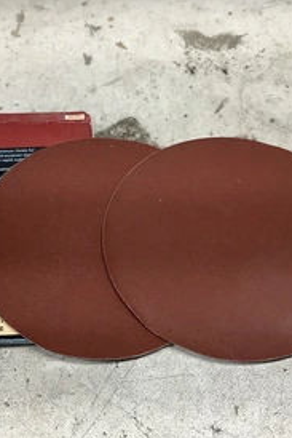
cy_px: 224
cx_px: 110
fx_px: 571
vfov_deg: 41.9
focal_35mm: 47
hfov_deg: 28.6
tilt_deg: -55.9
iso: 64
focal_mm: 3.3
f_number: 2.4
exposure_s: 1/100
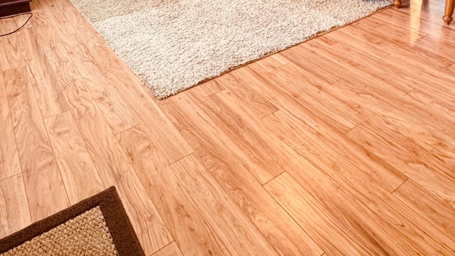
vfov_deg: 33.5
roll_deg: +0.3
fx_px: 374
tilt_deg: -18.2
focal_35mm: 31
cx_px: 263
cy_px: -18
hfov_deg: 62.3
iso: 640
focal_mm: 2.22
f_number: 2.2
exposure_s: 1/60
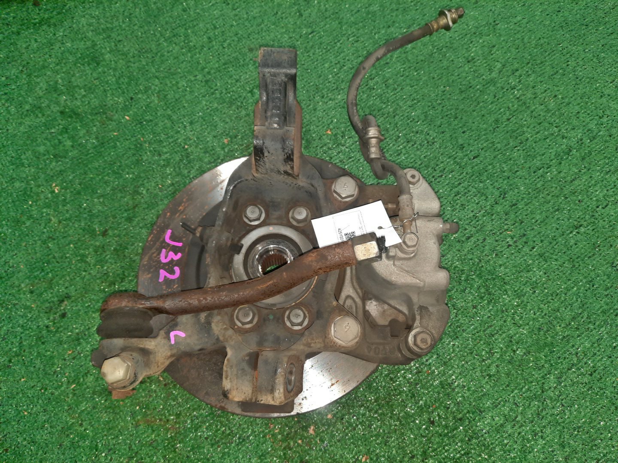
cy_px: 232
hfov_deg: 69.4
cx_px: 309
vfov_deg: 54.9
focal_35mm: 25
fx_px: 446
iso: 334
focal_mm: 4.6
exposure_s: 1/33
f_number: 2
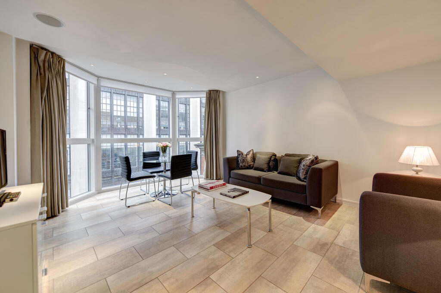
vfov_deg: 81.1
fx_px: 171
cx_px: 220
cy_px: 146
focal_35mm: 14
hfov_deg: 104.3
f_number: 5.6
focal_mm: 14
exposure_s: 1/30
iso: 400
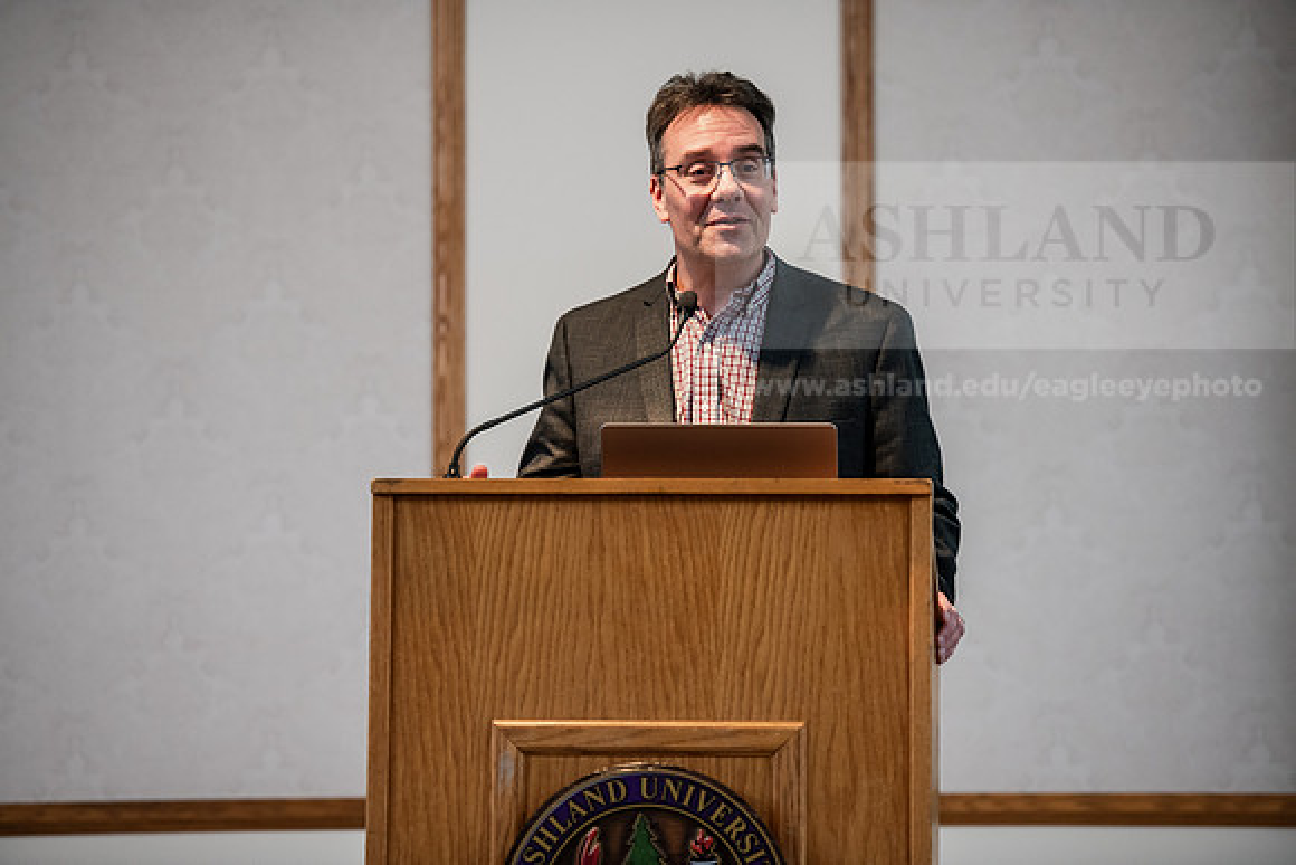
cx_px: 648
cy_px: 432
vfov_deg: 8.9
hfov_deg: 13.2
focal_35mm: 155
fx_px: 5581
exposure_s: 1/200
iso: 1250
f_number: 3.2
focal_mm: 155
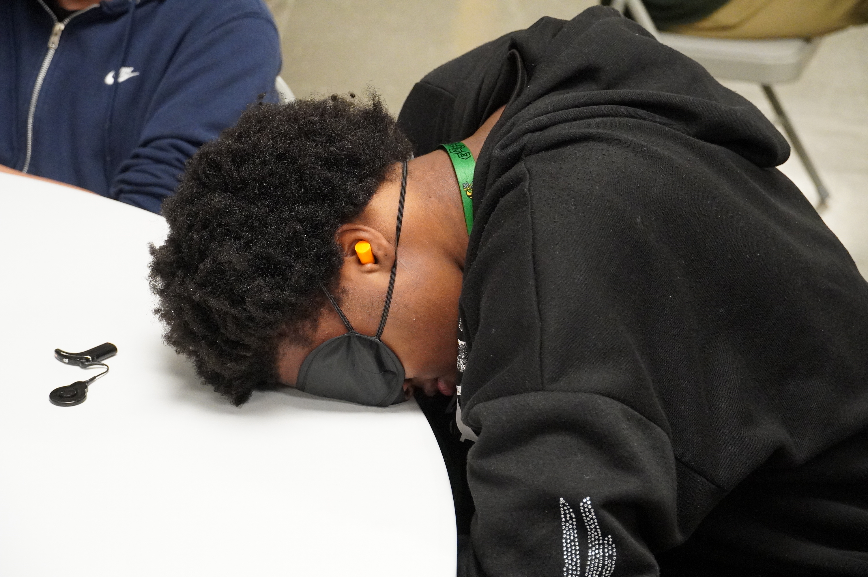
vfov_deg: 16.8
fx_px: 1951
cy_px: 288
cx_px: 434
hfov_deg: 25.1
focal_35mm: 81
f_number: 5
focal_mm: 54
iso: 6400
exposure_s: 1/125
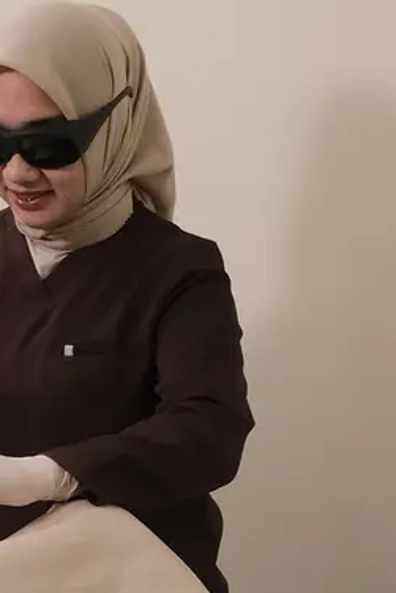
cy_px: 514
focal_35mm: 136
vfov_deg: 14.9
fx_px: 2242
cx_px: 294
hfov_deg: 10.1
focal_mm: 21.6
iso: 1600
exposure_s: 1/125
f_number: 6.4
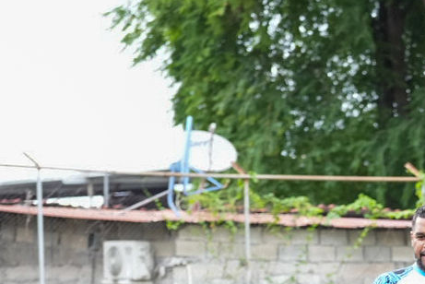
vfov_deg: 5.6
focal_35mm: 243
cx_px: 546
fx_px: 2870
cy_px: 453
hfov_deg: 8.4
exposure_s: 1/1000
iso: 2000
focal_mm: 70
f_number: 2.8
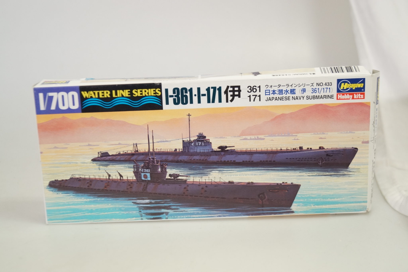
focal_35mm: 52
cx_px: 204
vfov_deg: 25.7
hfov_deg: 37.9
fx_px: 595
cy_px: 136
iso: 1250
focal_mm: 35
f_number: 4.5
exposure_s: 1/160
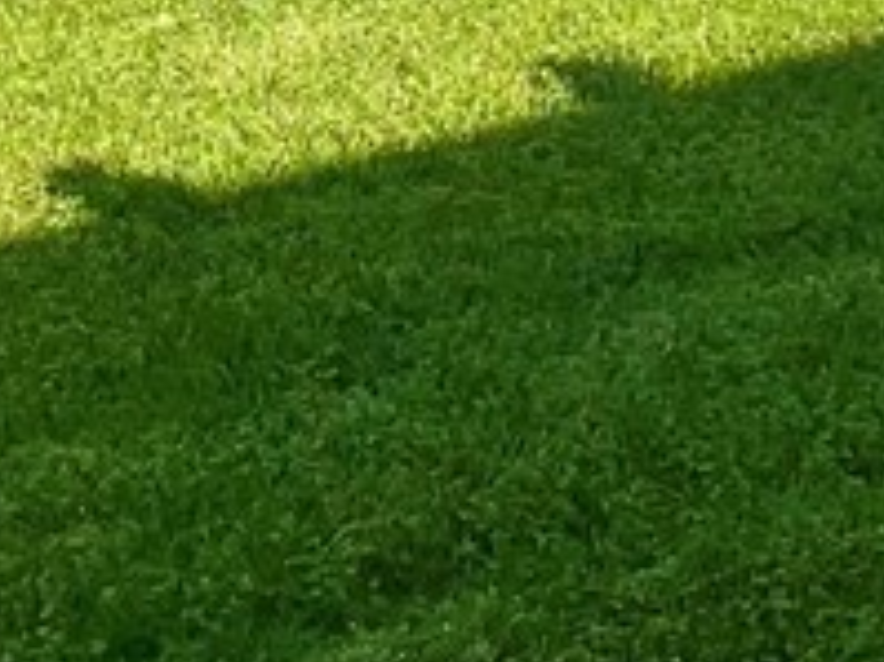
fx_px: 3803
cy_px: -453
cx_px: 782
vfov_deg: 9.5
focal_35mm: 149
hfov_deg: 13.2
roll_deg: -0.7
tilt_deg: -8.9
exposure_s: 1/1144
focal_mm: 3
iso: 16
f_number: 1.8
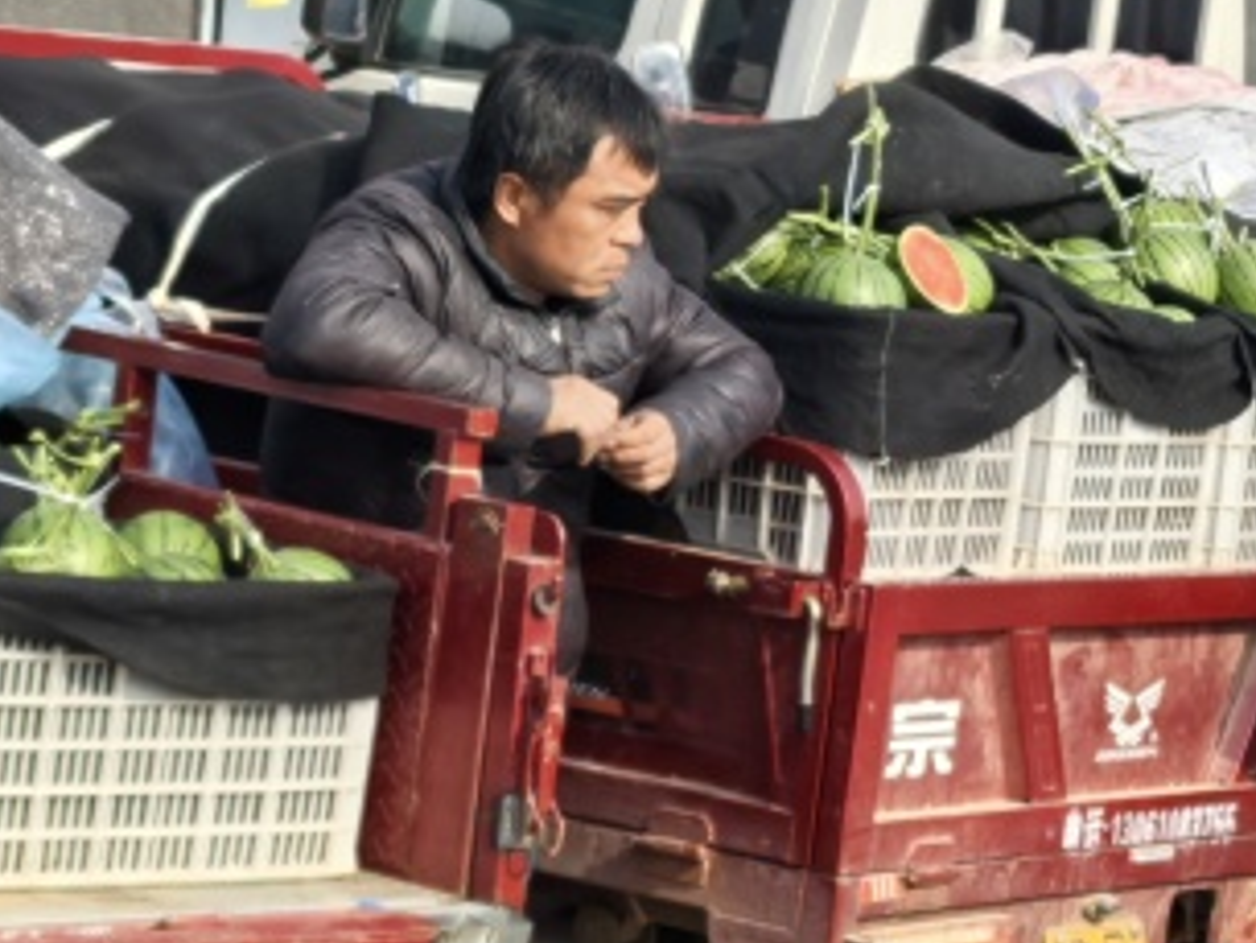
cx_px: 1429
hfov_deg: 11.6
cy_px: 519
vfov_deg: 8.8
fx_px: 6098
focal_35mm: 168
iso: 50
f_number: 1.4
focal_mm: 5.75
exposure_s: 1/3205
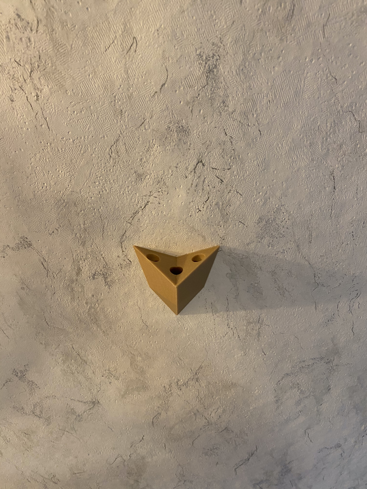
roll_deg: -0.8
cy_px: 244
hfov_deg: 53.1
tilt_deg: -33.9
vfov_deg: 67.3
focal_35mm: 26
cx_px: 184
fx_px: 368
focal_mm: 4.25
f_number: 1.8
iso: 250
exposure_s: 1/50
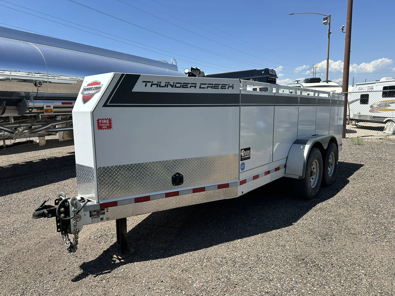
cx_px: 198
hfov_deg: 71.6
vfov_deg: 56.8
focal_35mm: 24
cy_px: 148
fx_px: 274
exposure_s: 1/3717
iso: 80
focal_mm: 6.86
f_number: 1.78
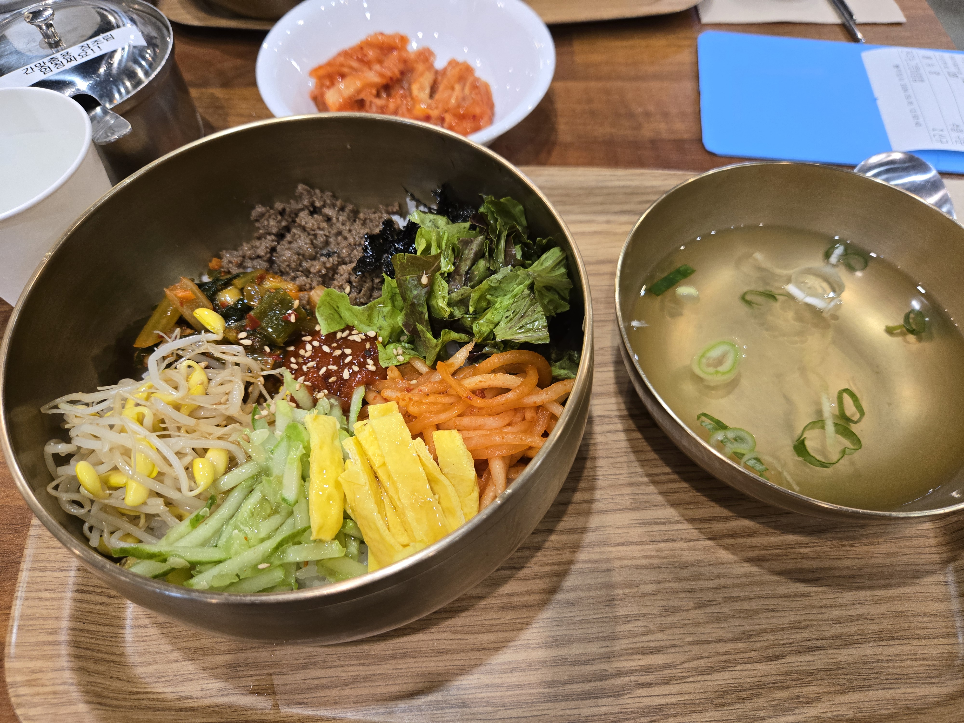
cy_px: 362
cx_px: 482
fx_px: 641
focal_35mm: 23
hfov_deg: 73.9
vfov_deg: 58.9
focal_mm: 5.4
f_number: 1.8
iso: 320
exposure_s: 1/120
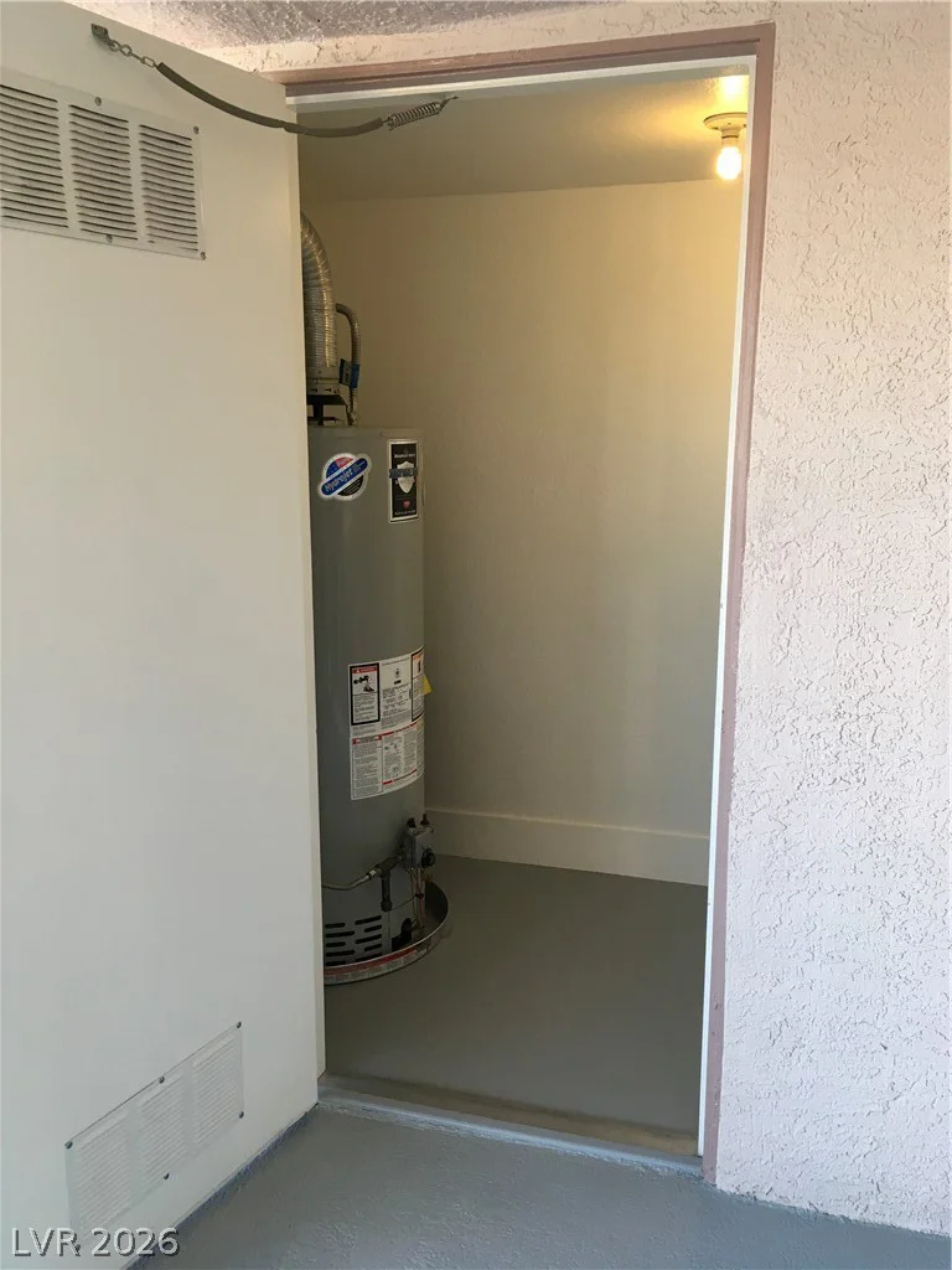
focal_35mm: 29
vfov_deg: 61.7
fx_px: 1063
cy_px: 635
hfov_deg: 48.2
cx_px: 476
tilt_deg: -11.1
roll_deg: +0.0
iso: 25
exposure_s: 1/40
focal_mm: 4.15
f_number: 2.2
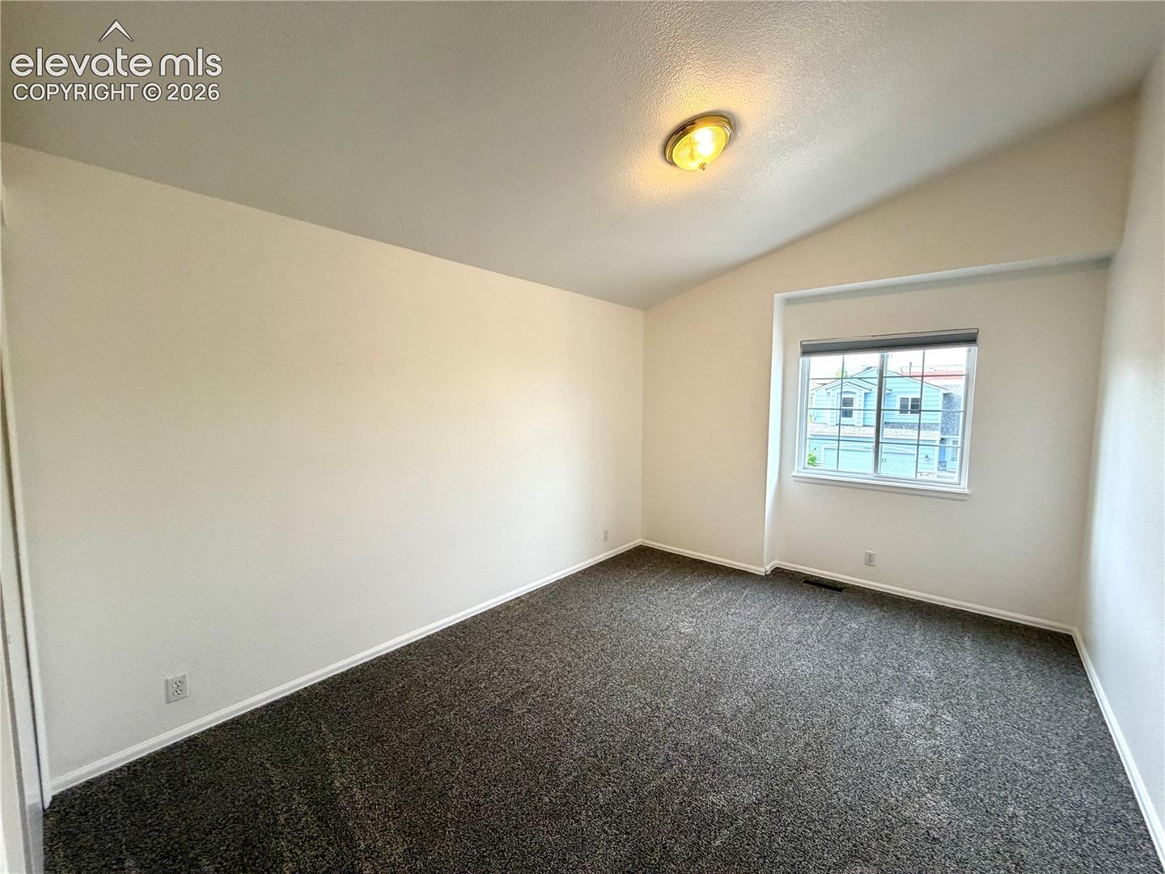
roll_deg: +0.2
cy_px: 437
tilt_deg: -4.1
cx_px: 582
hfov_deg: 102.1
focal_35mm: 14
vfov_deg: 85.7
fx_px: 471
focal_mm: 2.22
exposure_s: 1/121
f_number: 2.2
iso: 160
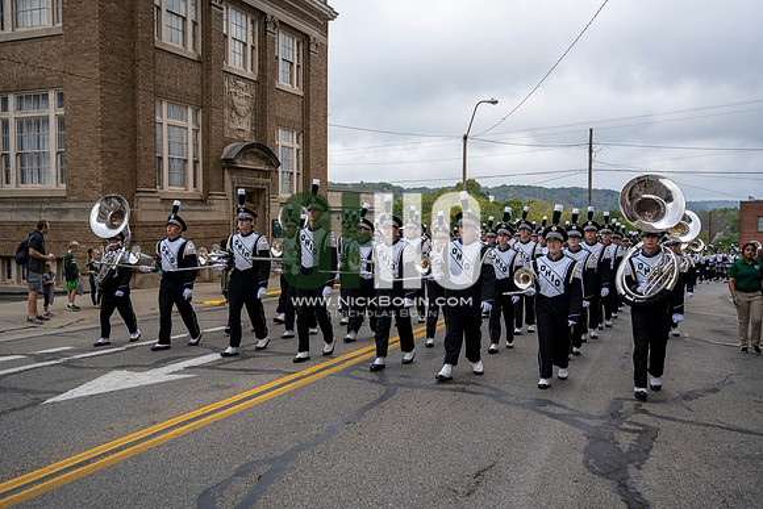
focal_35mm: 32
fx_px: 689
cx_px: 382
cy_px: 254
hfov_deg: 58.0
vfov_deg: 40.6
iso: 500
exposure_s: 1/1600
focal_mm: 32.5
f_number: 4
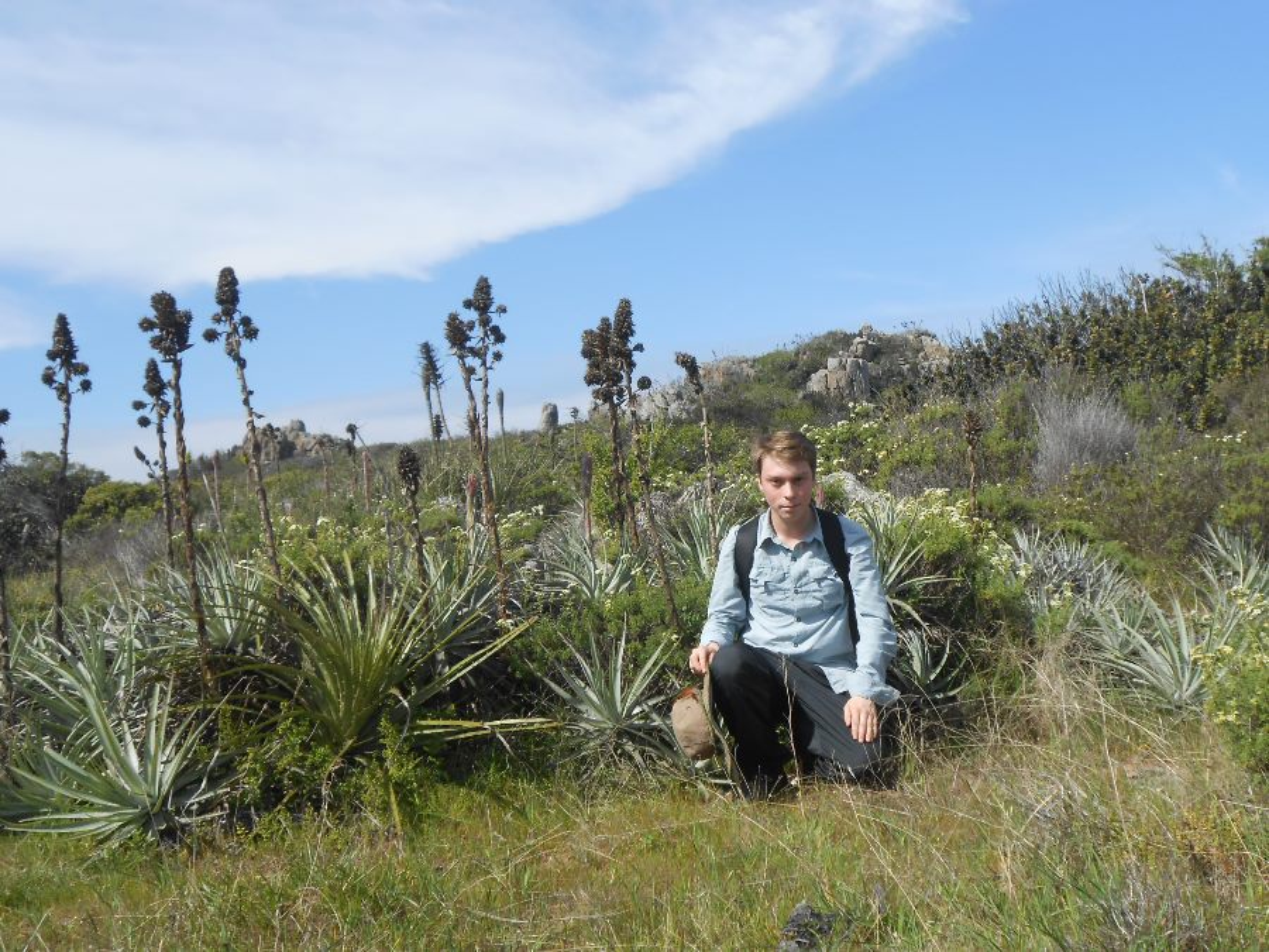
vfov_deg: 37.7
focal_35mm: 38
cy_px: 476
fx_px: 1393
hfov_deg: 49.0
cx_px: 634
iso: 80
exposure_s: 1/640
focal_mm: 6.8
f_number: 4.2
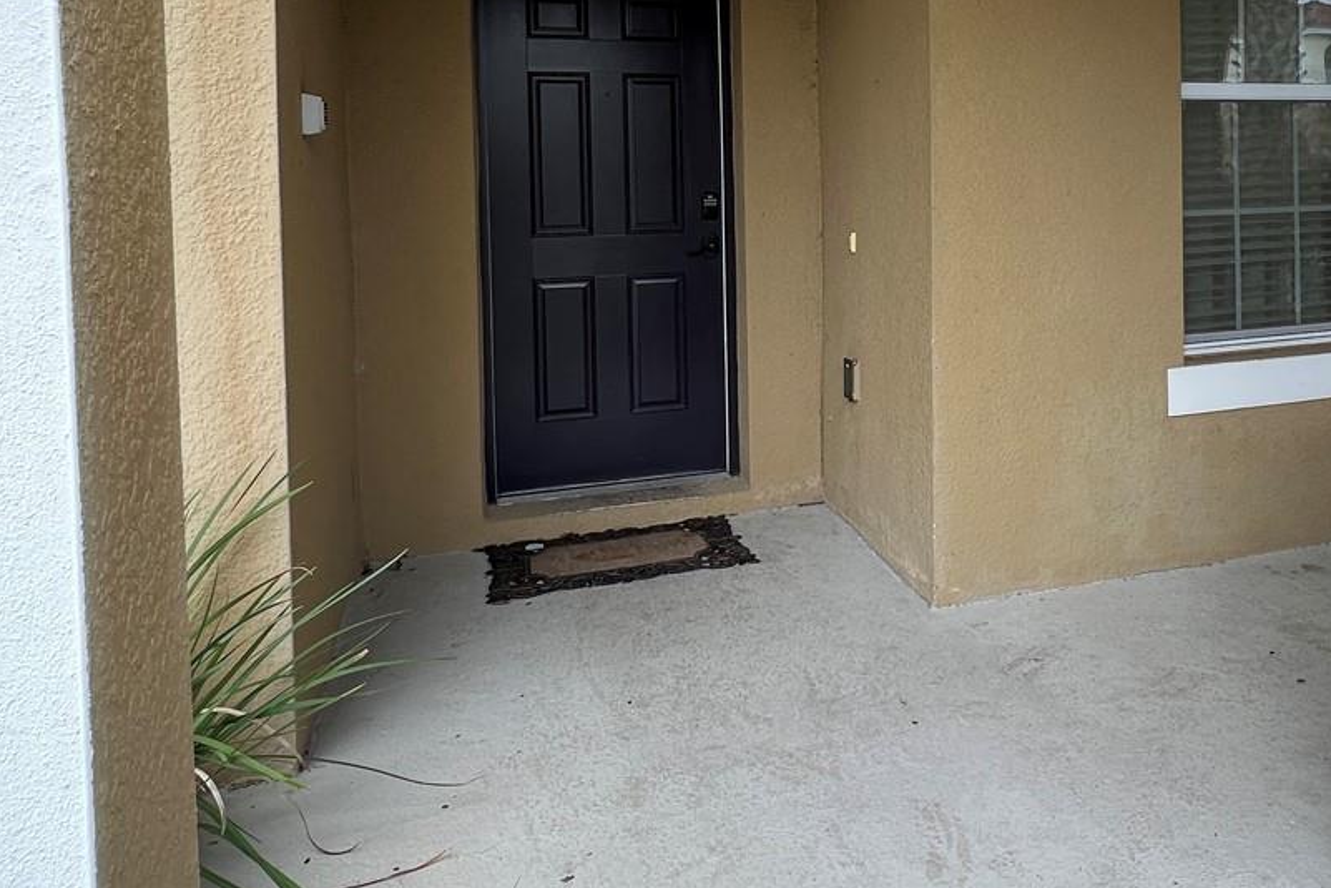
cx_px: 869
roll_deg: +0.7
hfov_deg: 65.9
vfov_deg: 46.0
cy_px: 210
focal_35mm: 27
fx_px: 998
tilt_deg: -2.5
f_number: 1.8
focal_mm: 1.57
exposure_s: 1/99
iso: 50
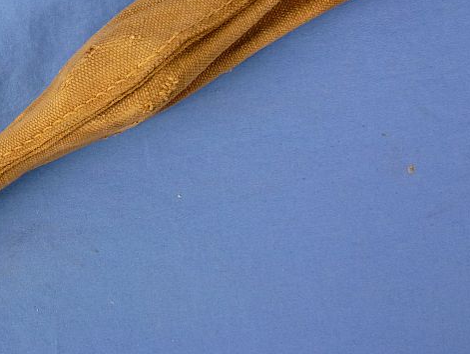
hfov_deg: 33.7
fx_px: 761
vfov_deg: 25.7
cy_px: 70
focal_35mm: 56
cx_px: 123
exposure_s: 1/60
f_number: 3.6
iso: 200
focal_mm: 5.9
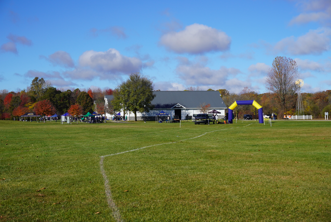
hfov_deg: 34.2
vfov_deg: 23.2
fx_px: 538
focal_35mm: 58
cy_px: 111
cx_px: 166
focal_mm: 39
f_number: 5.6
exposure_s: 1/800
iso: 100
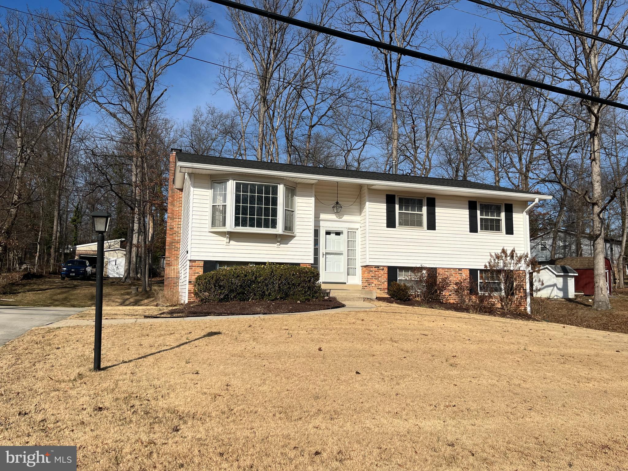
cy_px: 236
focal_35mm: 26
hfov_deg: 67.3
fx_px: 472
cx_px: 314
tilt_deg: +4.3
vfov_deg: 53.1
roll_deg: -1.5
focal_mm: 5.1
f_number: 1.6
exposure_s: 1/6494
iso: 50
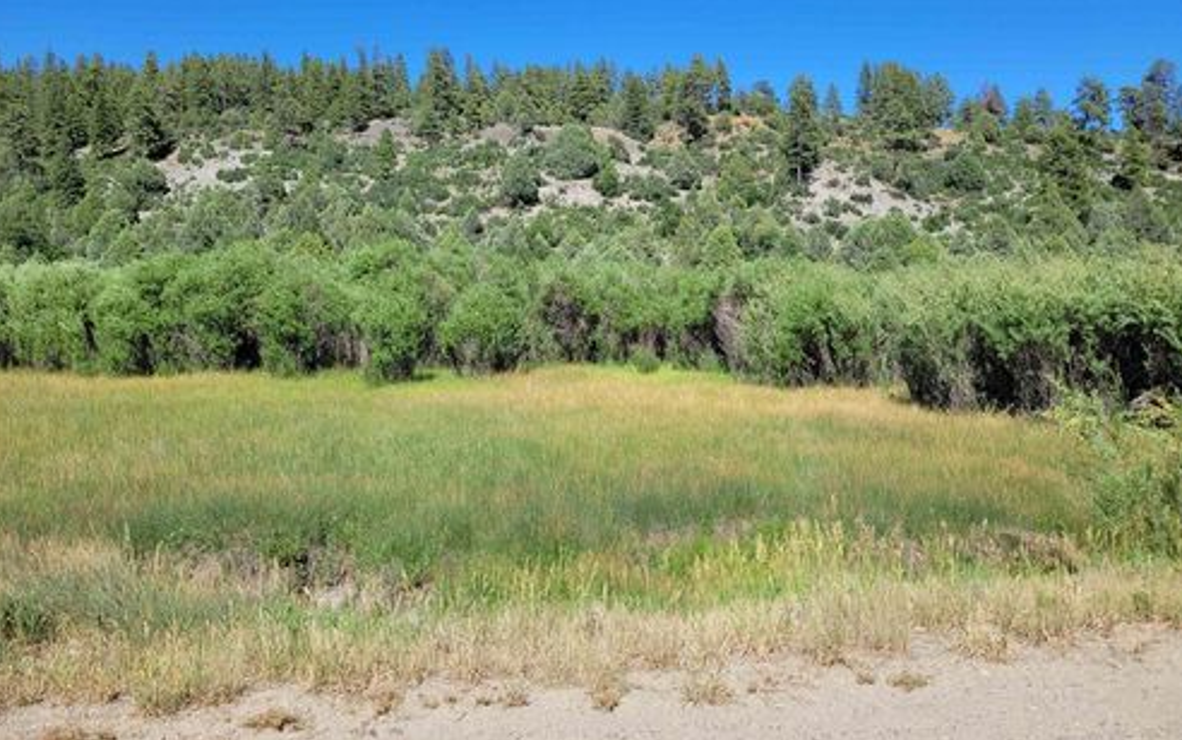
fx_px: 902
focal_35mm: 28
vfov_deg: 44.4
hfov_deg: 66.4
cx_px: 589
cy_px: 311
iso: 40
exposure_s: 1/1904
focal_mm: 5.4
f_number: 1.8
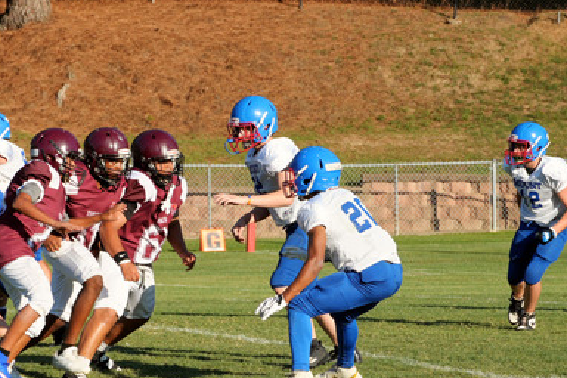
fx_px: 3780
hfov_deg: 8.5
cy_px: 272
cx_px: 25
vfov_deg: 5.7
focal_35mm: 240
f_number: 5.6
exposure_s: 1/500
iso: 100
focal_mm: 60
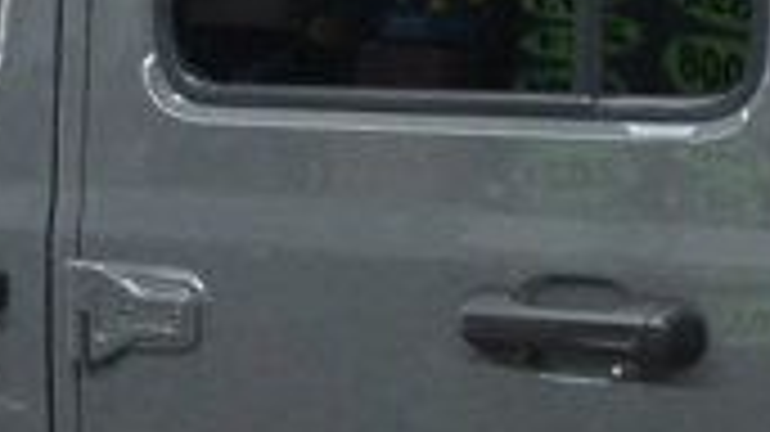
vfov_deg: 7.2
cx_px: 612
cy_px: 328
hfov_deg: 12.7
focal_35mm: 169
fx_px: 3449
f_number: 3.5
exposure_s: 1/125
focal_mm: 18
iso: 1600
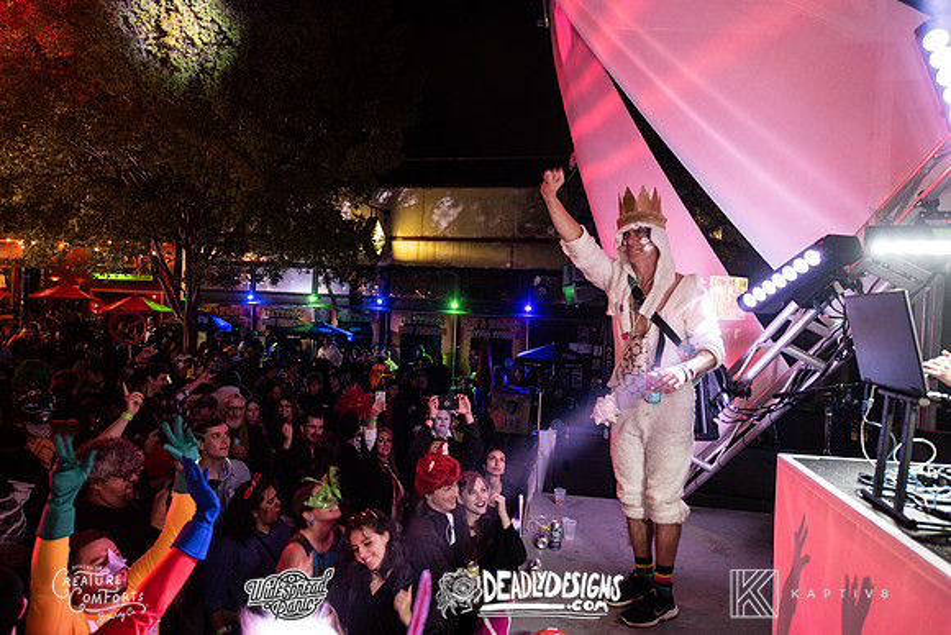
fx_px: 634
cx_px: 476
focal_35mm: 24
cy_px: 318
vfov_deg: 53.2
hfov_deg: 73.7
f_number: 3.5
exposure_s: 1/40
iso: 2000
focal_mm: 24
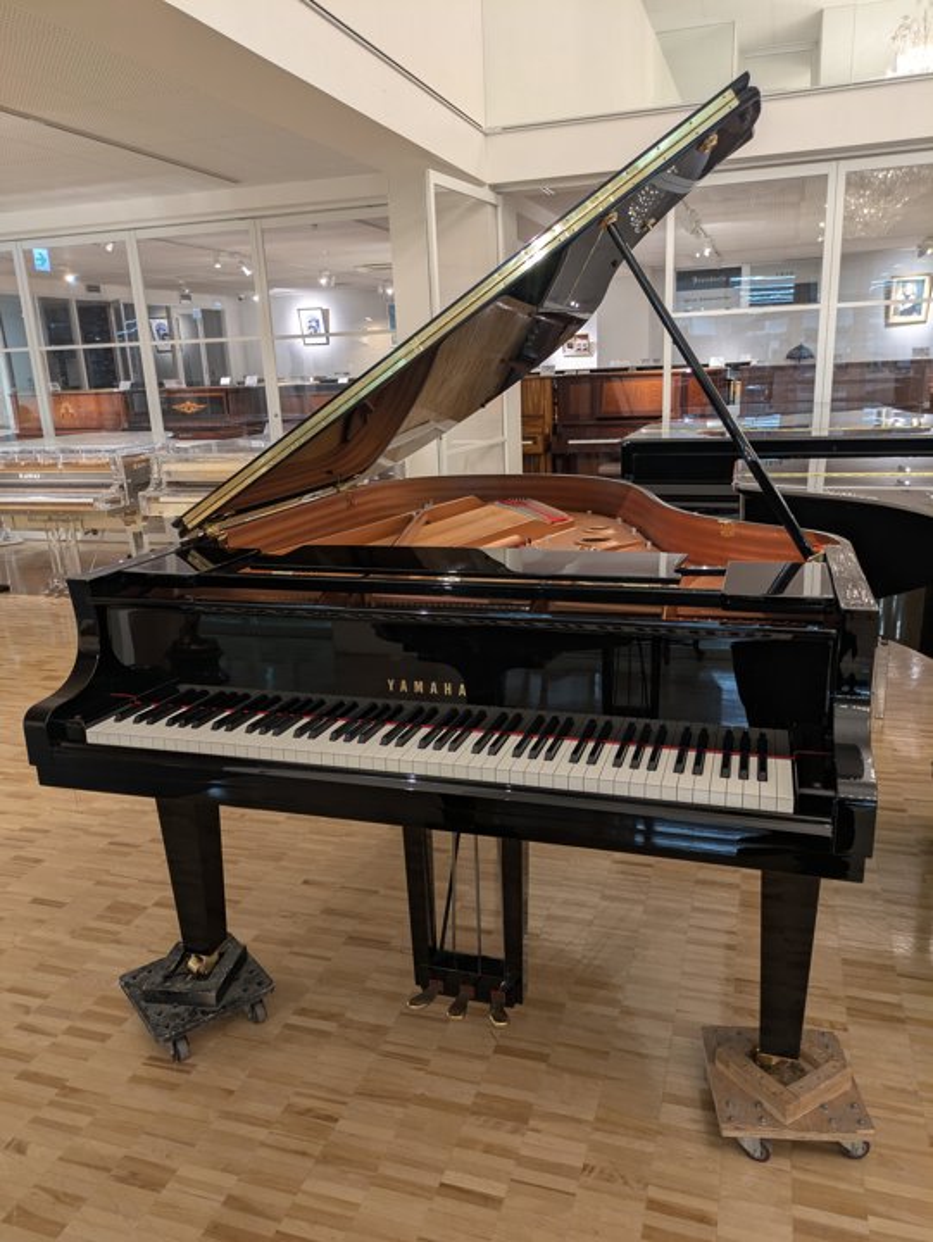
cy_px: 621
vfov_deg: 69.4
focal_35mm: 25
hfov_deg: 54.9
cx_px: 466
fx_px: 897
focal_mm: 5.43
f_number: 1.89
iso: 149
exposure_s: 1/40
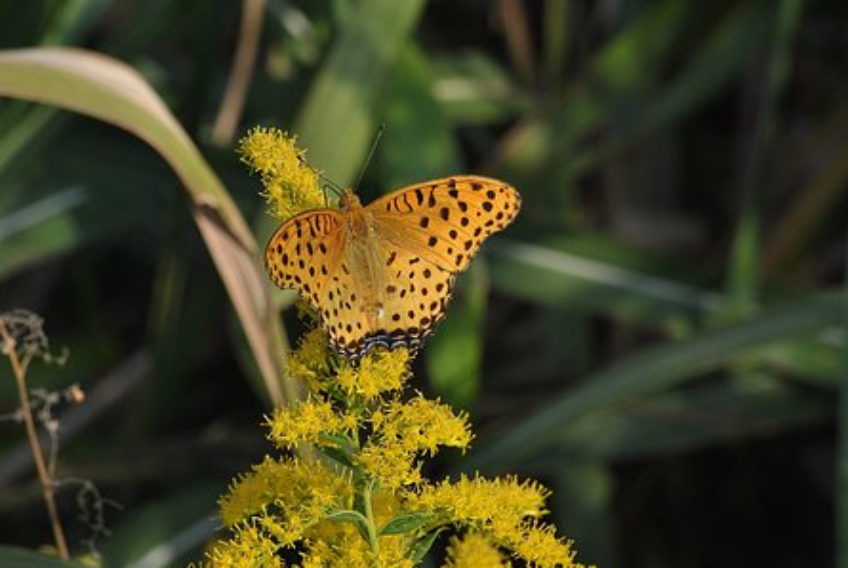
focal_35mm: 345
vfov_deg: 4.0
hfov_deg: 6.0
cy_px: 266
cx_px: 402
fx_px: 8137
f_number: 11
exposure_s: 1/250
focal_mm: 200
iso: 200
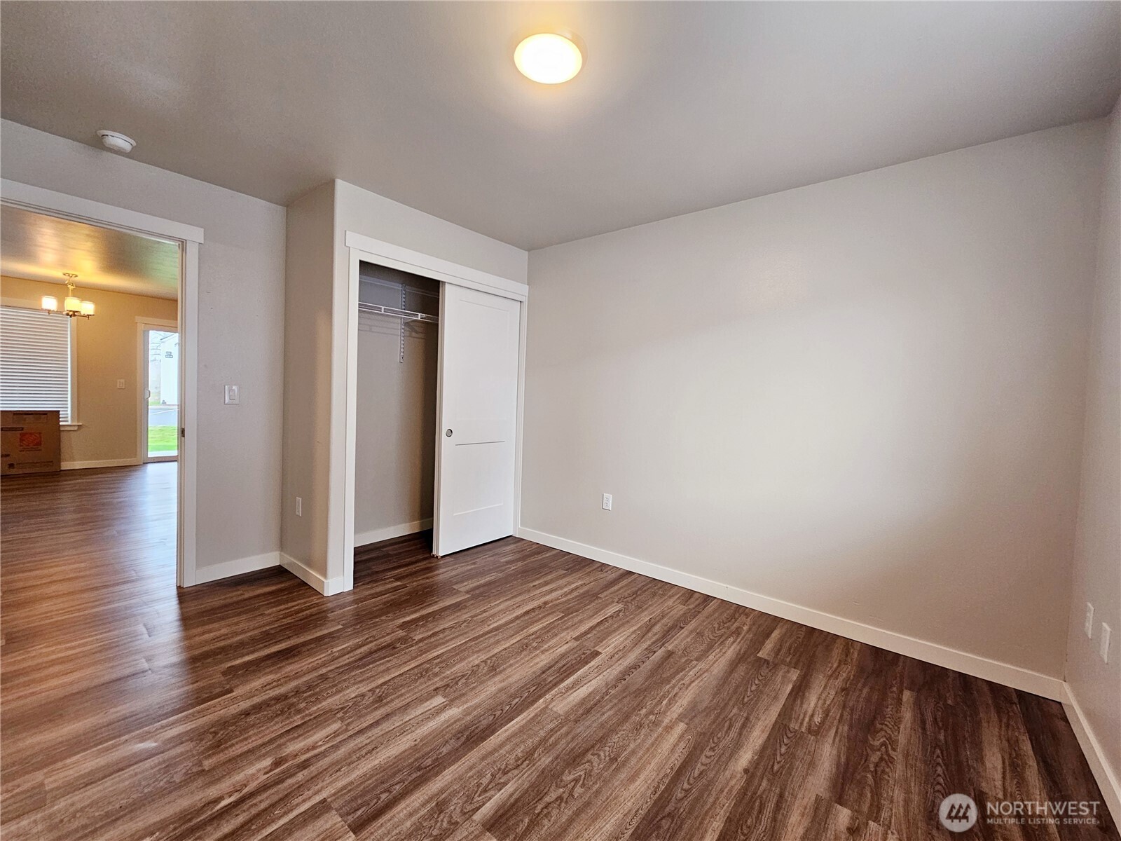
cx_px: 560
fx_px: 421
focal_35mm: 13
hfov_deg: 106.2
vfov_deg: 89.9
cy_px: 420
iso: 160
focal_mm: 2.2
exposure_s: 1/60
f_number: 2.2
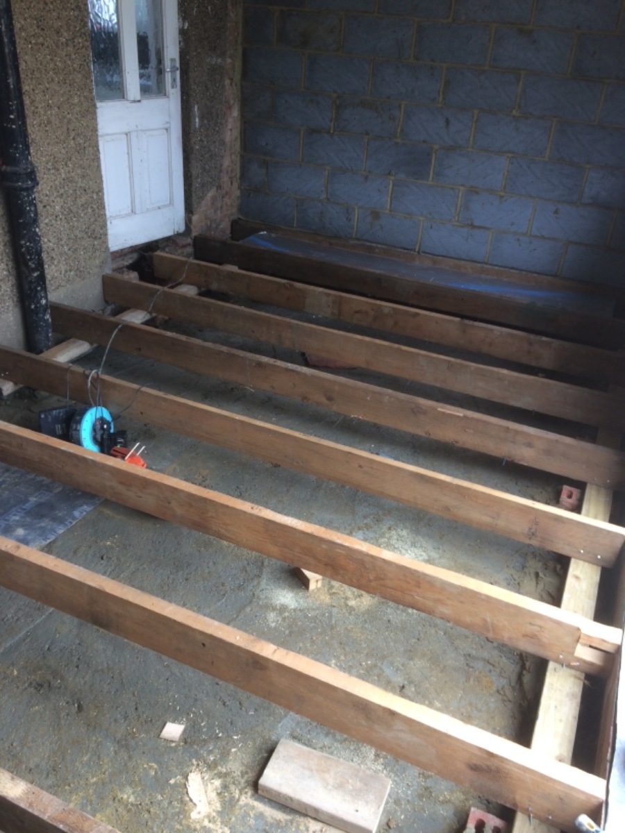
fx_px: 698
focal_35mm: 29
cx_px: 312
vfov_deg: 61.7
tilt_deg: -33.2
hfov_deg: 48.2
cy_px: 416
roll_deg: -2.6
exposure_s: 1/33
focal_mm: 4.15
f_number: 2.2
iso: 40
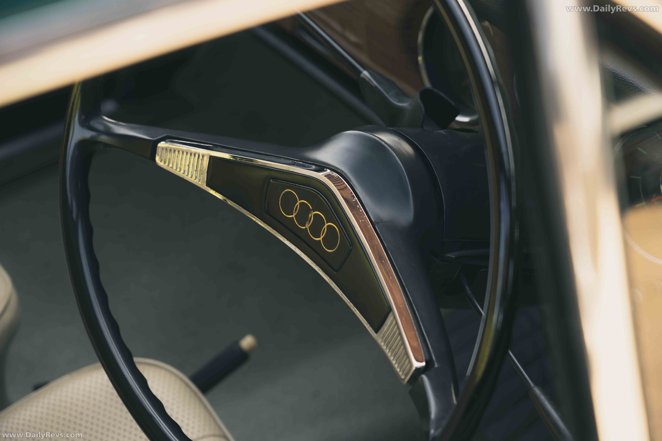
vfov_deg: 18.9
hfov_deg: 28.1
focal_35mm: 72
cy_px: 220
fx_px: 1324
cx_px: 331
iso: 400
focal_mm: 72
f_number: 5.6
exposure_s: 1/160
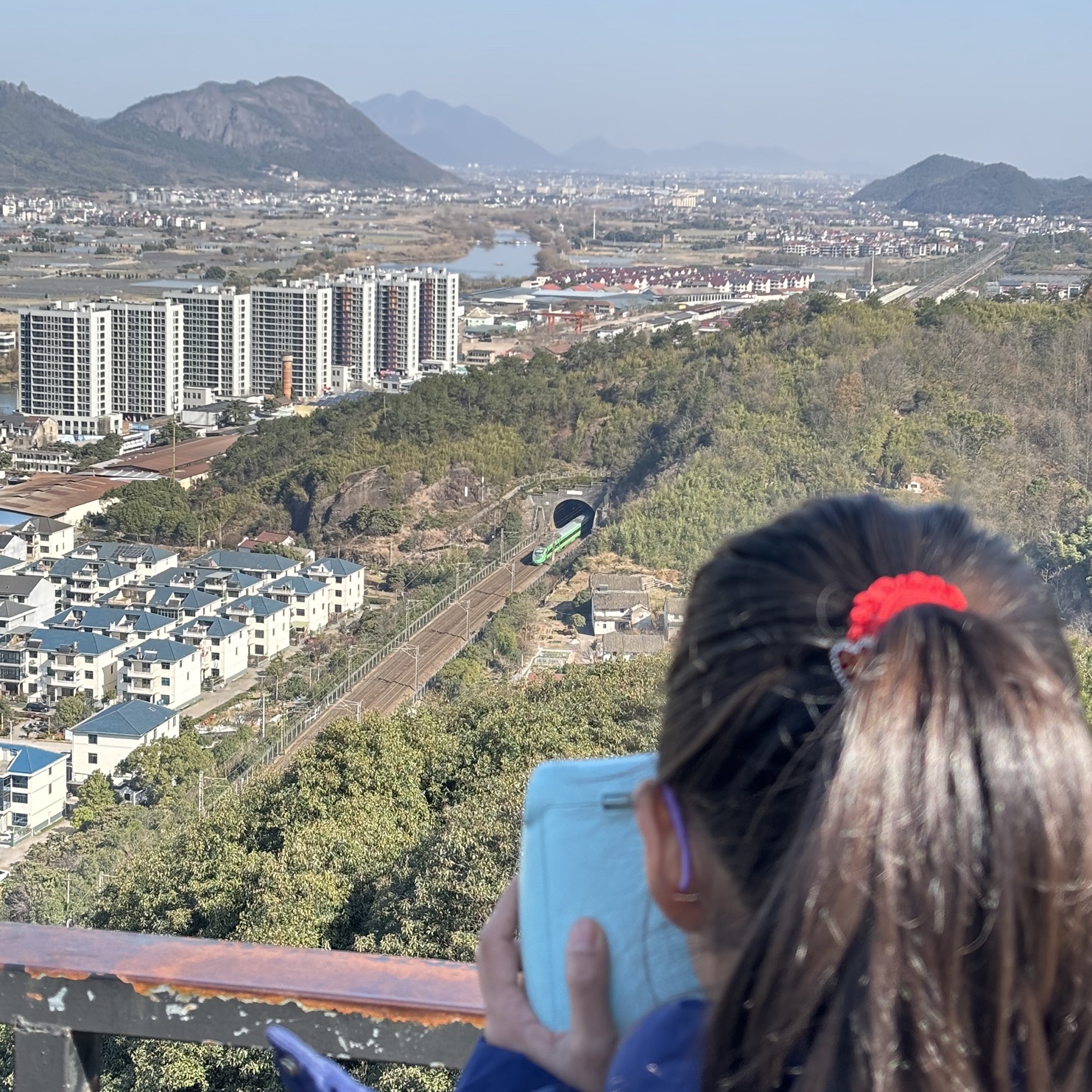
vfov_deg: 27.6
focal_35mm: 62
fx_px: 2213
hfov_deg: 27.7
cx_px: 546
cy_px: 415
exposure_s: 1/454
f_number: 1.6
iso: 32
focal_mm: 5.96
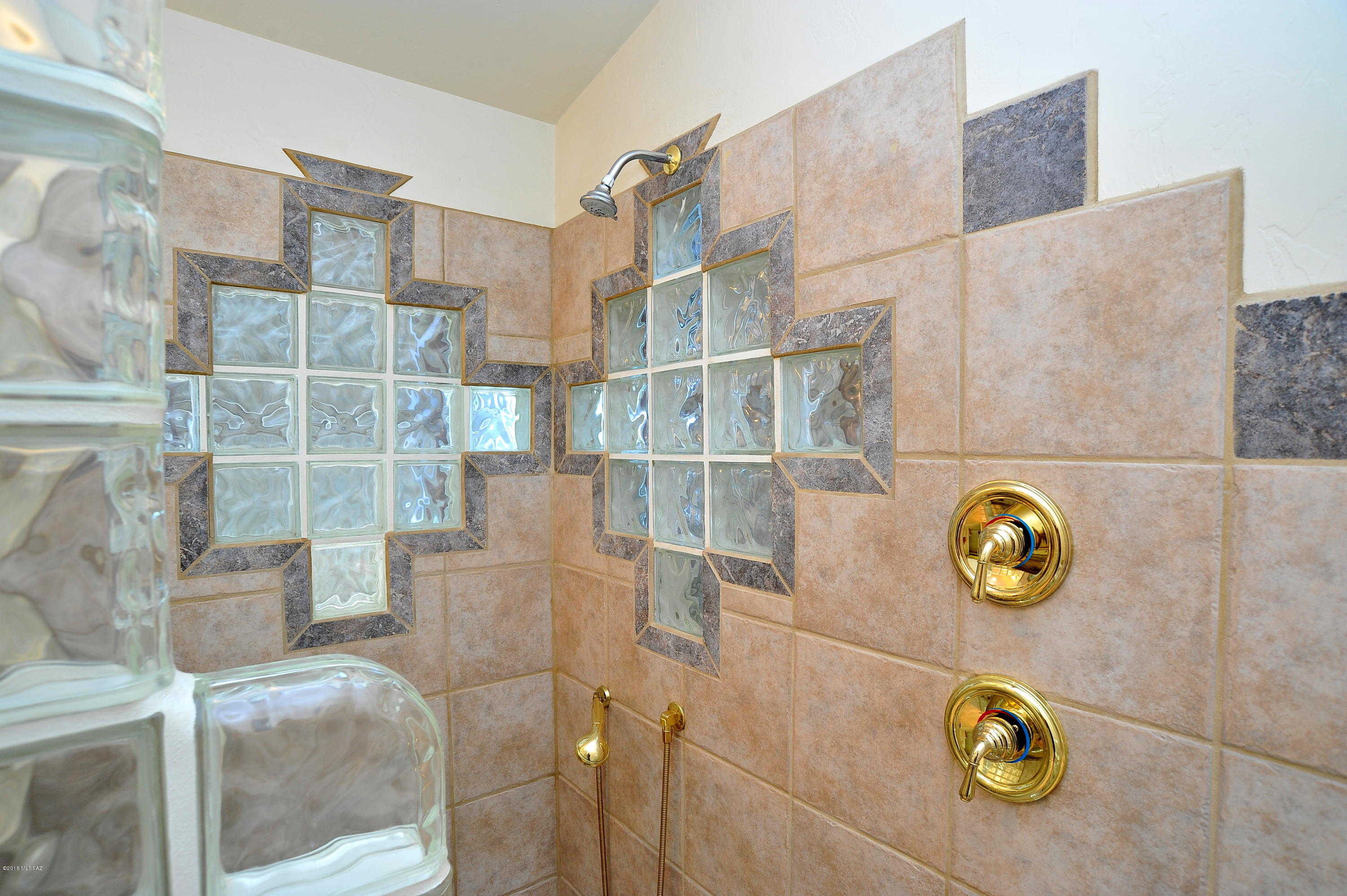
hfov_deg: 90.0
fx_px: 673
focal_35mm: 18
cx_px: 674
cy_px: 448
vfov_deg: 67.3
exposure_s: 1/30
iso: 640
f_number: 8
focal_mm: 18
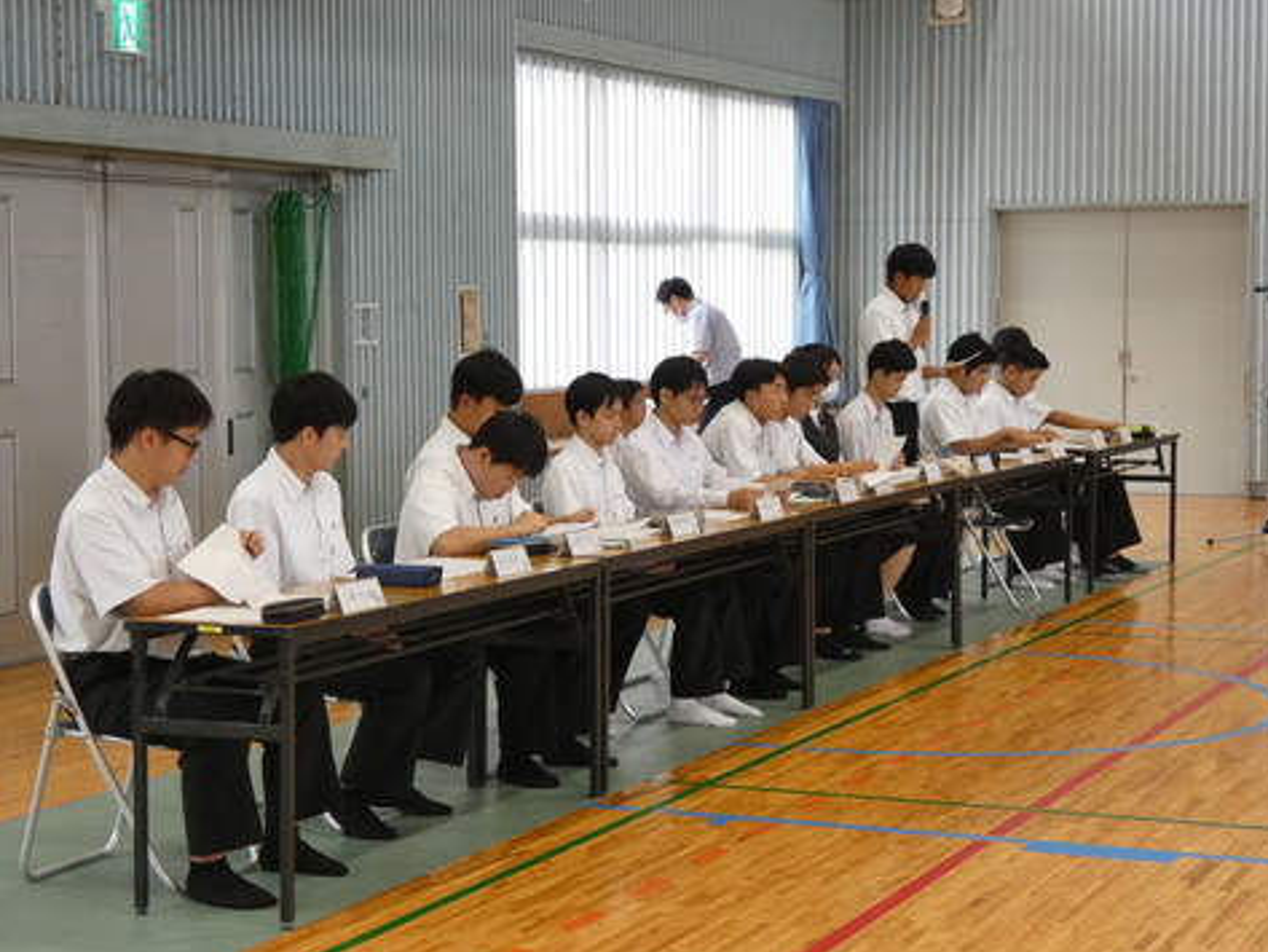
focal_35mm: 73
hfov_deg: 26.7
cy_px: 480
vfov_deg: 20.2
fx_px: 2675
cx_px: 641
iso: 500
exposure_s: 1/80
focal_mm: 12.9
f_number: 4.3
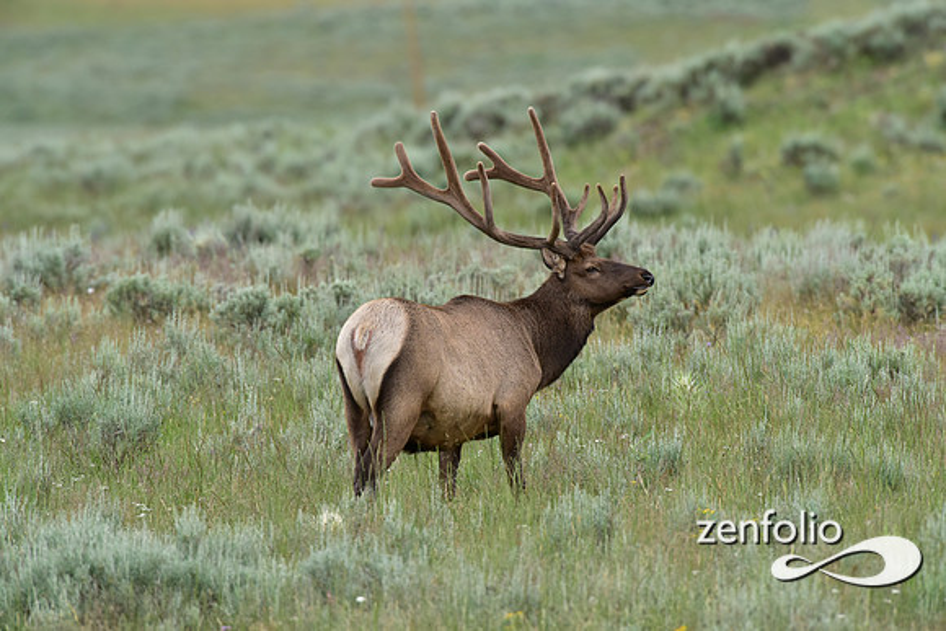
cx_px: 473
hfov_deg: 2.4
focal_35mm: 850
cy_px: 316
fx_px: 22340
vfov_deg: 1.6
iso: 1000
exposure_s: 1/500
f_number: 10
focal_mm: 850
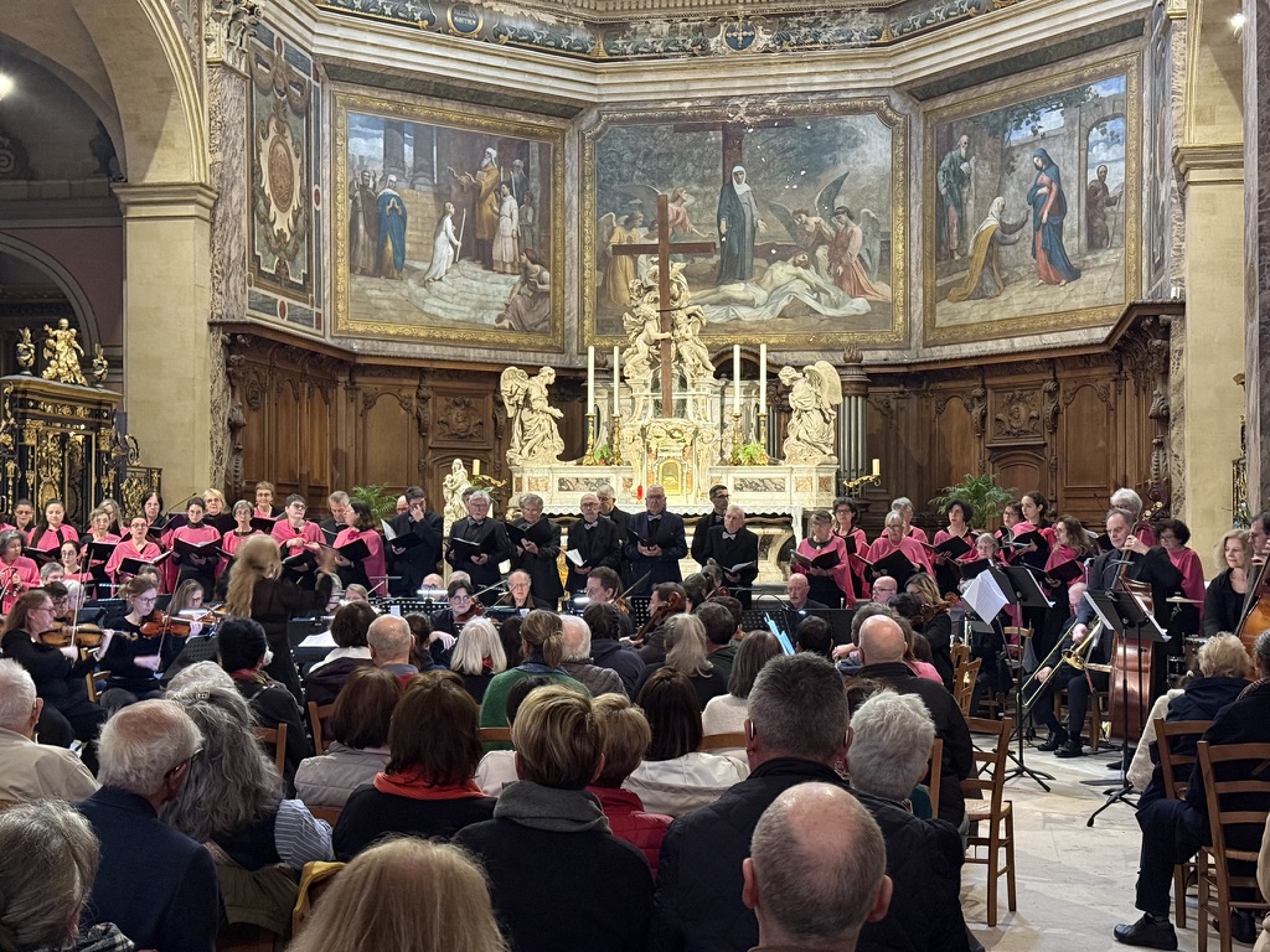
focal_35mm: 48
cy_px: 476
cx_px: 635
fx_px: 1761
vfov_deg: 30.3
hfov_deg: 39.7
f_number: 1.78
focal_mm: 6.76
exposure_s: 1/25
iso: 400
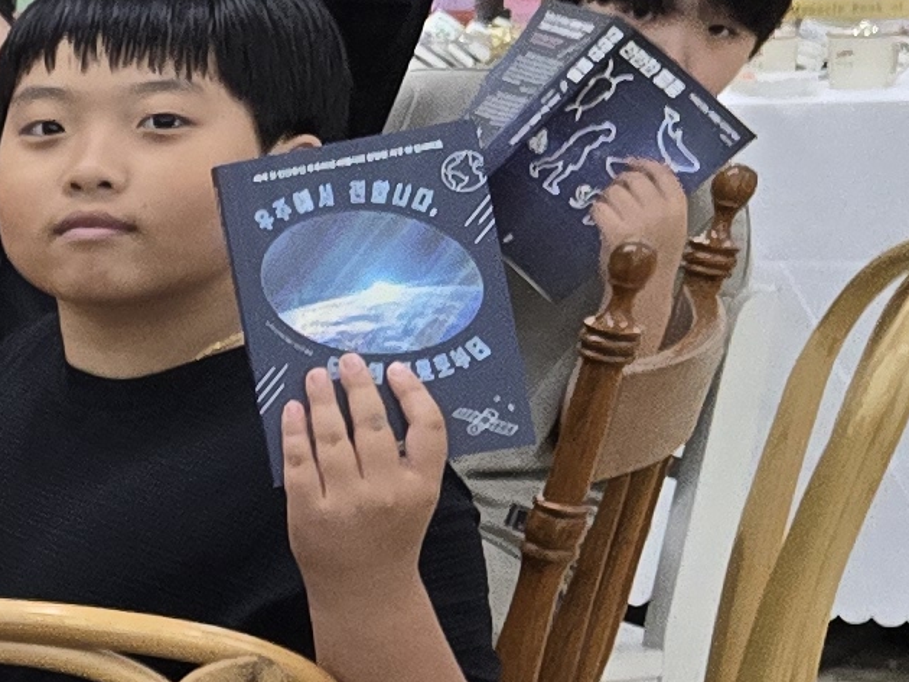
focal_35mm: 146
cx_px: -1851
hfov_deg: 10.0
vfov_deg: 10.1
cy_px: 708
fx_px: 3835
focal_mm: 6.3
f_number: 1.7
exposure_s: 1/120
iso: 160
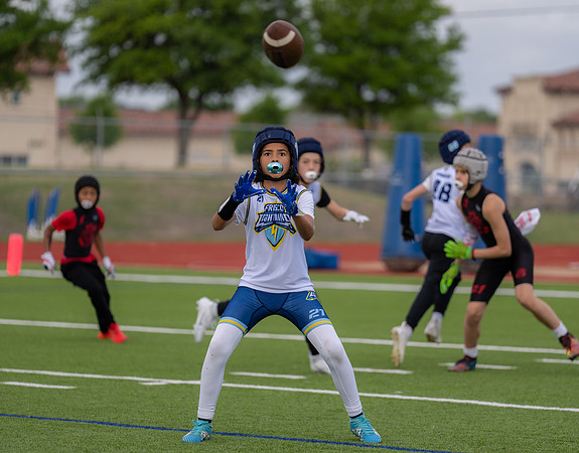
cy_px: 242
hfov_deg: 9.2
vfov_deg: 7.2
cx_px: 304
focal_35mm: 212
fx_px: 3598
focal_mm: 173
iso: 100
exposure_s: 1/1250
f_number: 2.8
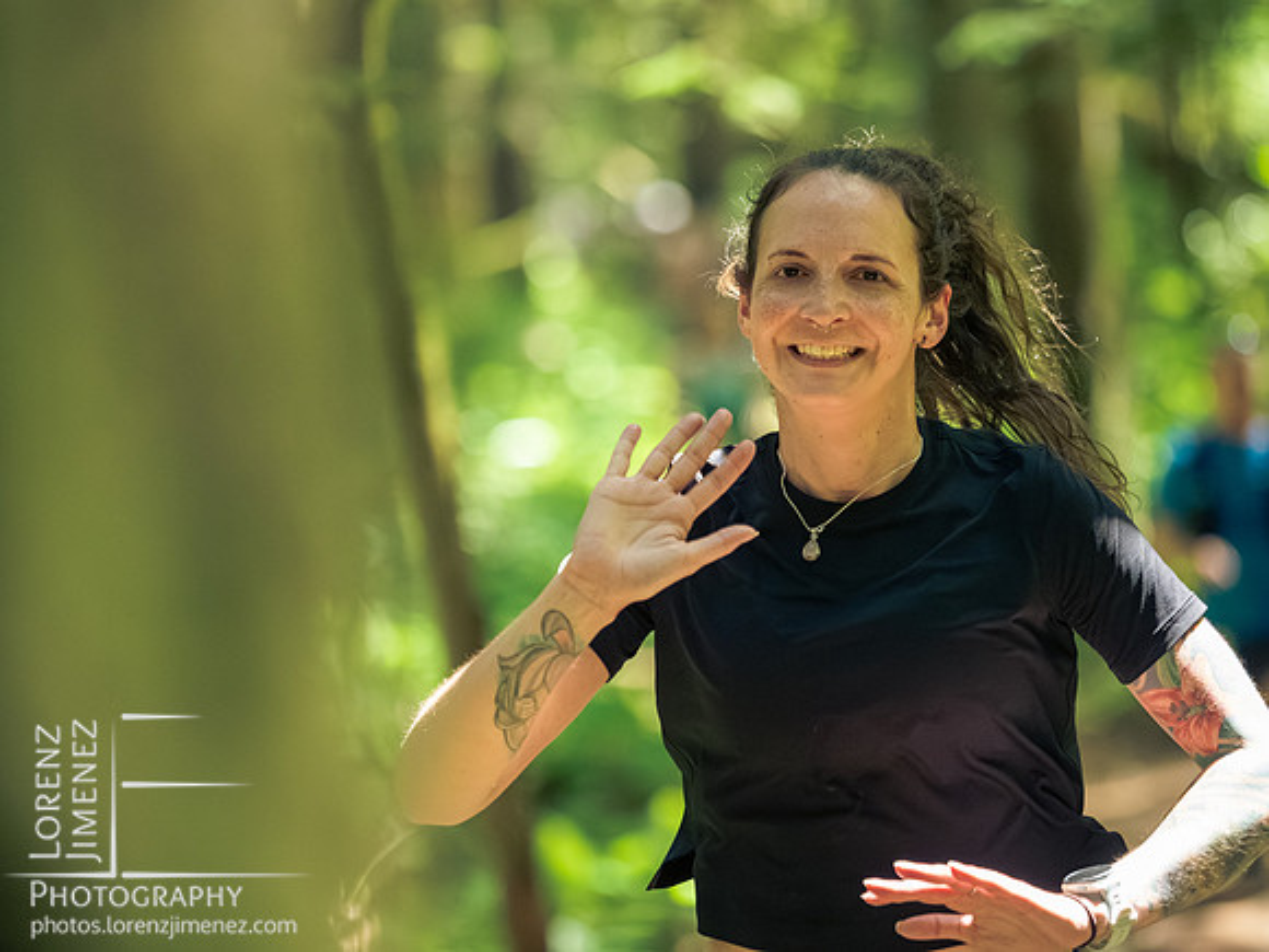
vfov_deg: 5.2
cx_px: 634
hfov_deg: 7.0
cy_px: 476
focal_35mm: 284
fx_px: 10411
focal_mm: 142
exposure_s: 1/800
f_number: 2.8
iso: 5000
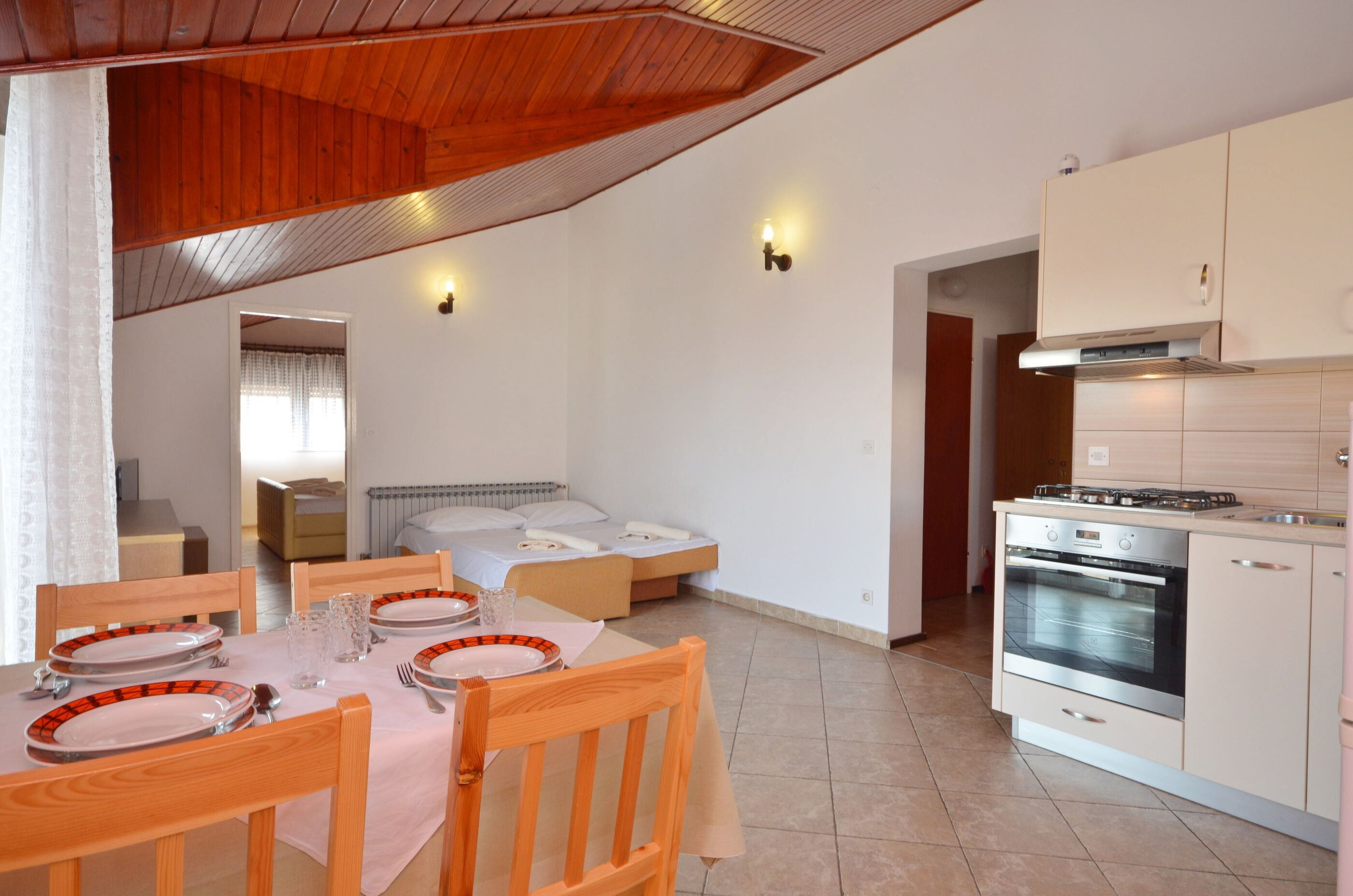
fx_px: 788
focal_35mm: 21
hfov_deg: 81.3
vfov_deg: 59.3
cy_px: 448
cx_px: 676
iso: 250
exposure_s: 1/20
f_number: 10
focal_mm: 14
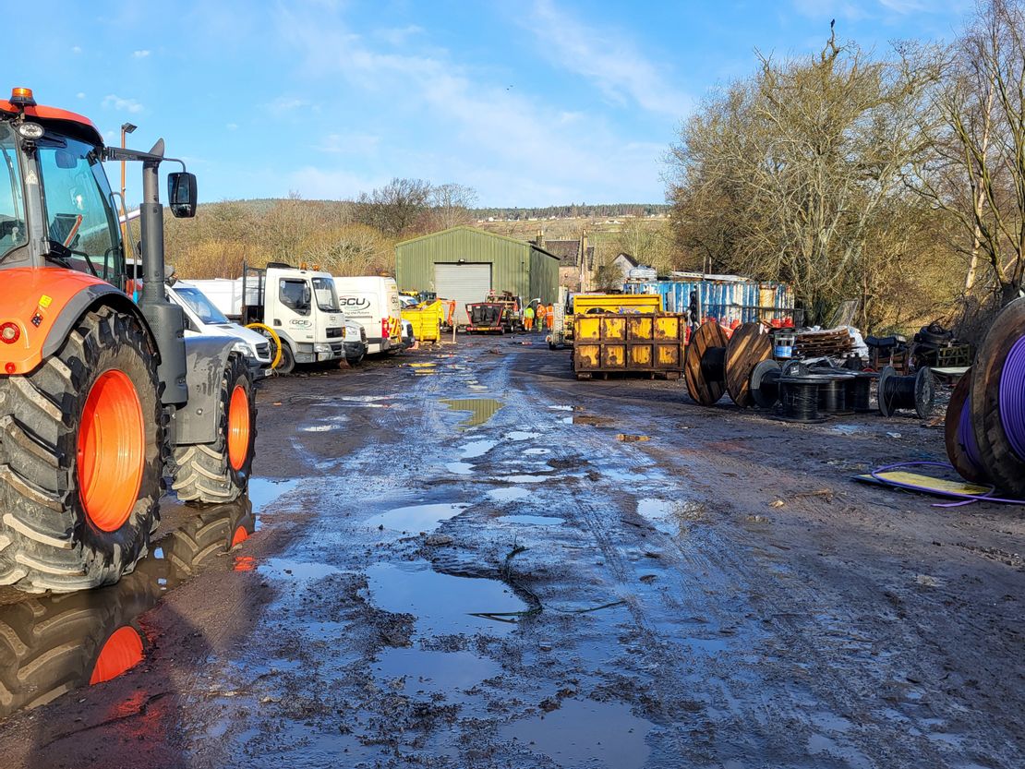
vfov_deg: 53.1
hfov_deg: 67.3
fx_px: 770
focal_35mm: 26
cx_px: 512
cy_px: 384
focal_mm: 5.4
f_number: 1.8
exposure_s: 1/1108
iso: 40
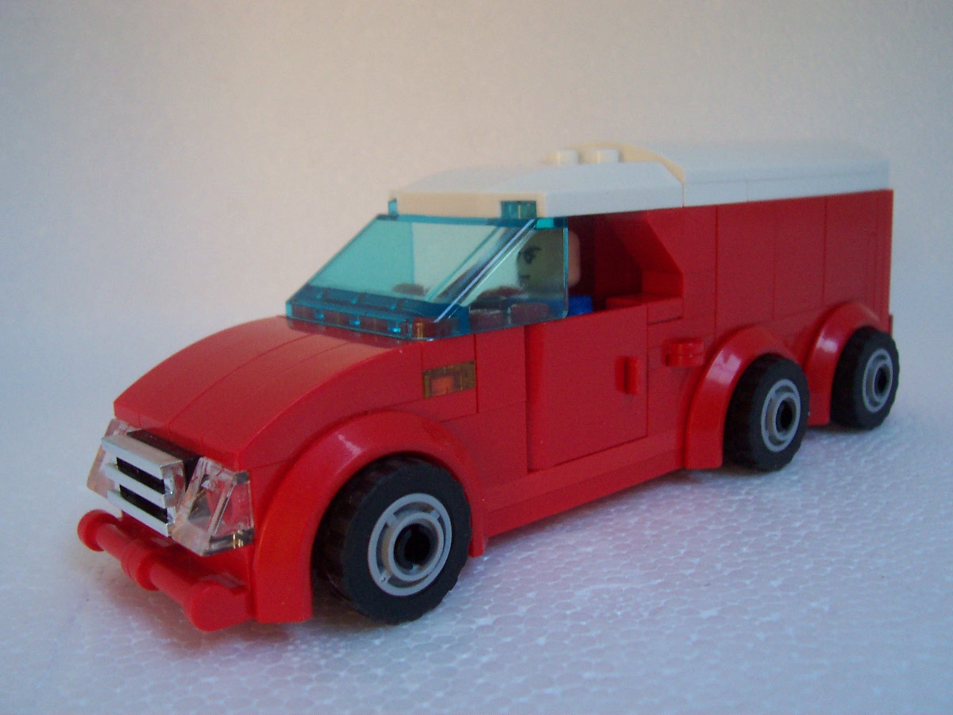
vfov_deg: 38.7
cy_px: 358
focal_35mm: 37
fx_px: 1019
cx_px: 476
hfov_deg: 50.1
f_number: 2.8
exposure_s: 1/20
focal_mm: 5.6
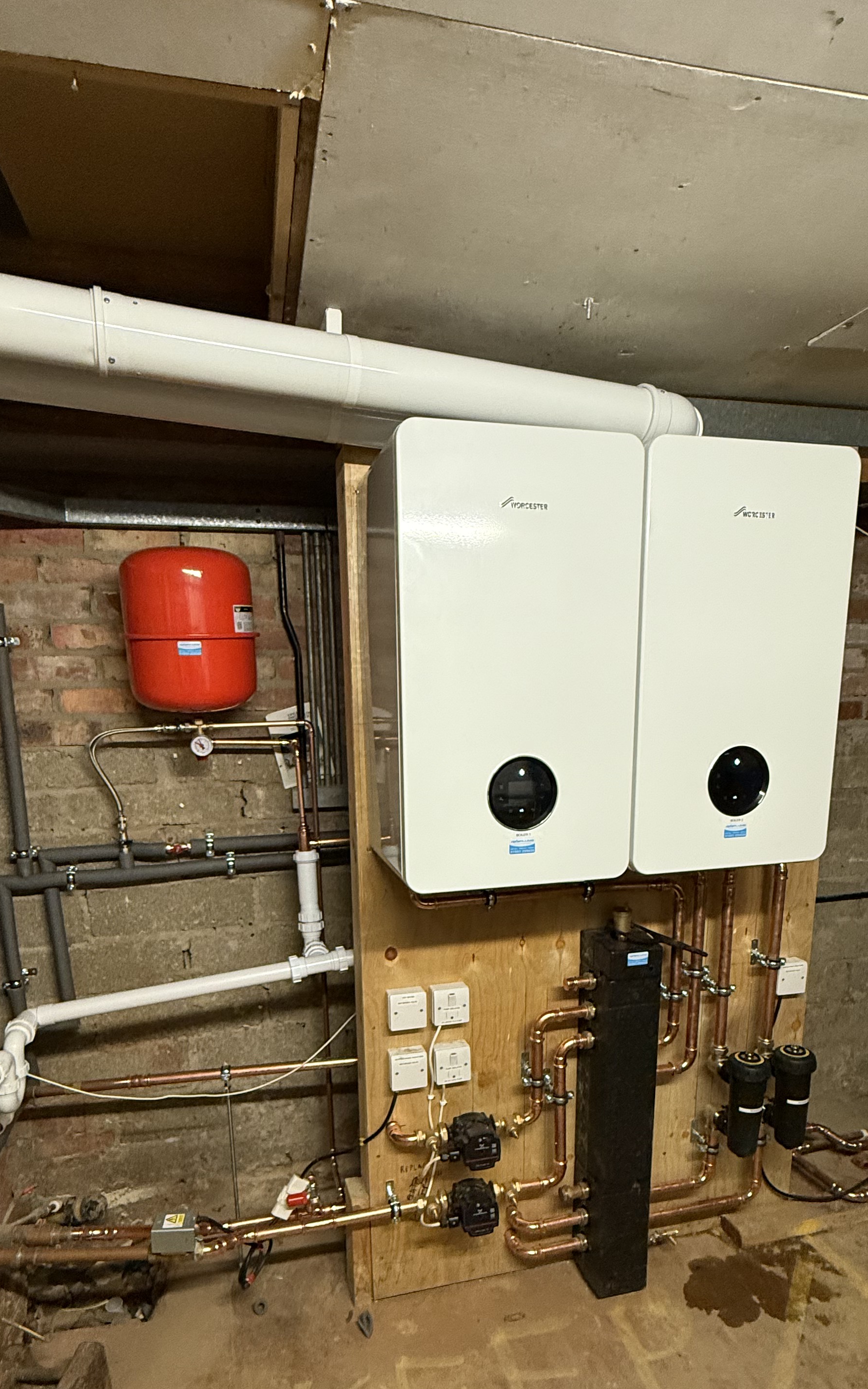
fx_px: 795
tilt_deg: -11.8
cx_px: 428
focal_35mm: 21
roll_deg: +0.3
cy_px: 866
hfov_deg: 57.3
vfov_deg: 80.8
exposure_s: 1/50
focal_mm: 2.22
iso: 320
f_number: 2.2
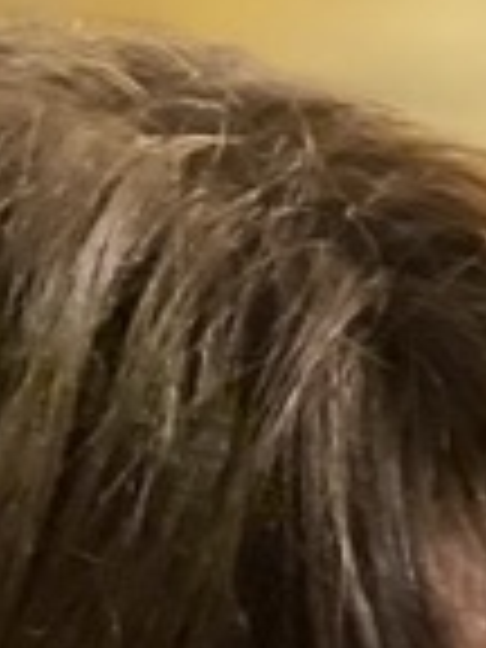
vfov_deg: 10.0
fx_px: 3463
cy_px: 1242
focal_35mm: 185
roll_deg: +0.8
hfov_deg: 7.1
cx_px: 1465
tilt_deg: -20.8
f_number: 1.6
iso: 1000
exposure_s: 1/27
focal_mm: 4.2
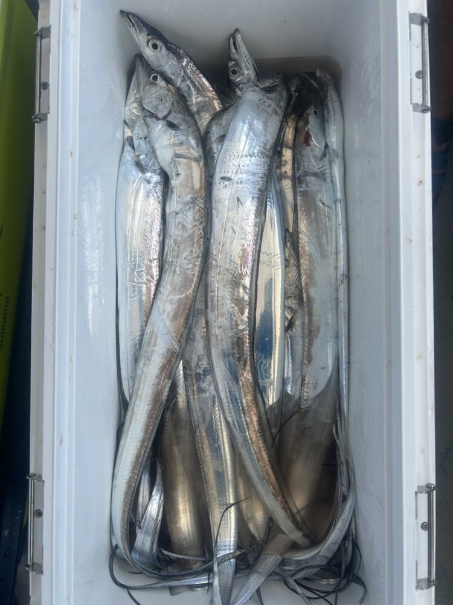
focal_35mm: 26
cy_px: 302
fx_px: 454
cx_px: 226
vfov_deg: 67.3
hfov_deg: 53.1
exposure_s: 1/1901
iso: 50
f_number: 1.5
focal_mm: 5.7
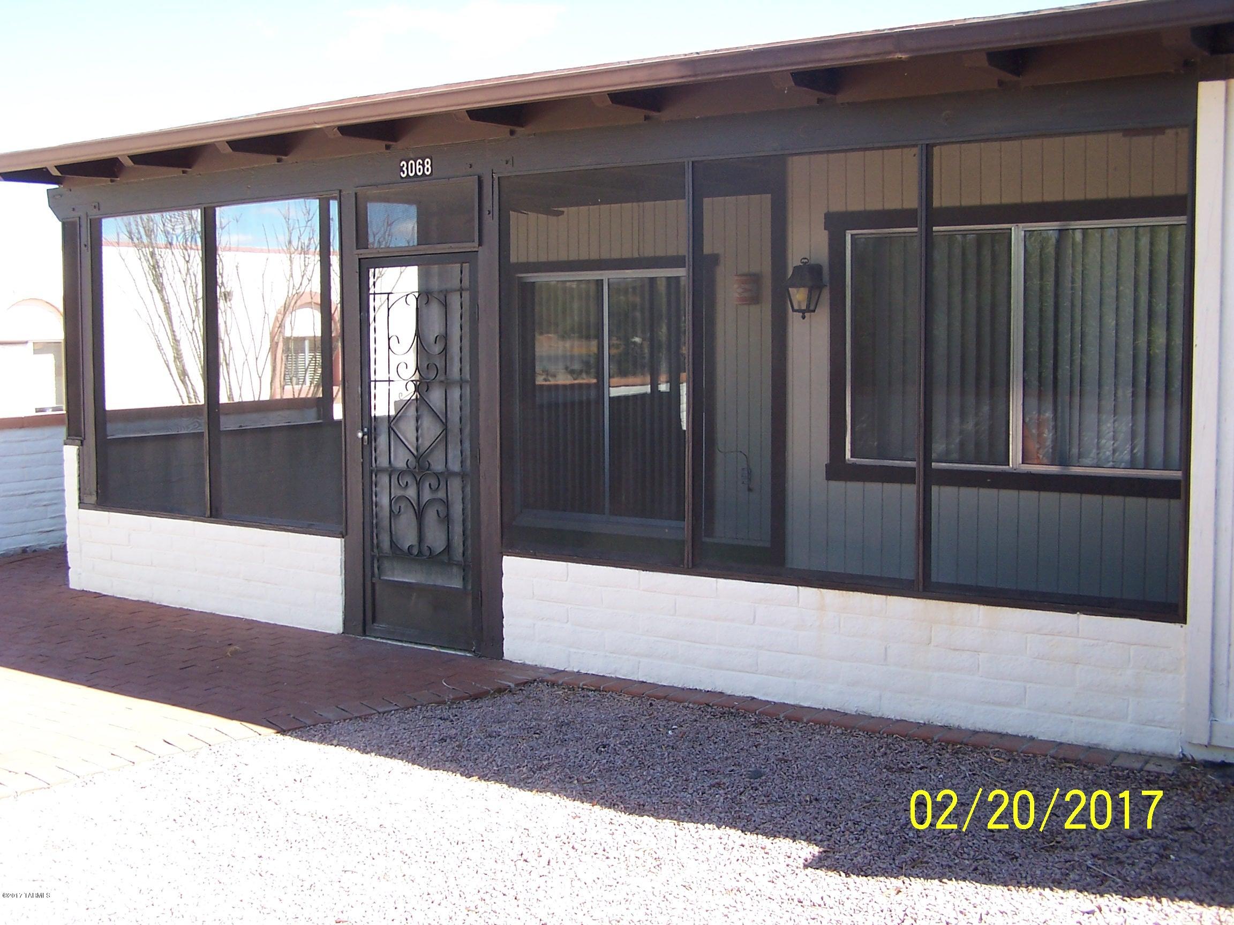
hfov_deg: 49.0
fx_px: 1355
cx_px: 617
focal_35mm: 38
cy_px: 462
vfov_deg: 37.7
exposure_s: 1/180
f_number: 2.8
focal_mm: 6.3
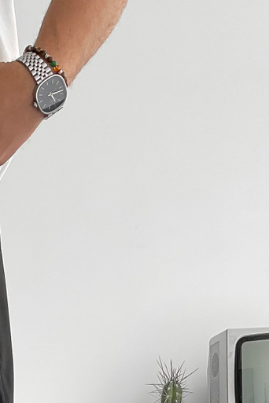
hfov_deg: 13.7
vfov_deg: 19.7
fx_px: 1054
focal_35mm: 94
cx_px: -128
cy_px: 547
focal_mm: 3
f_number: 1.8
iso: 32
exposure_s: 1/120
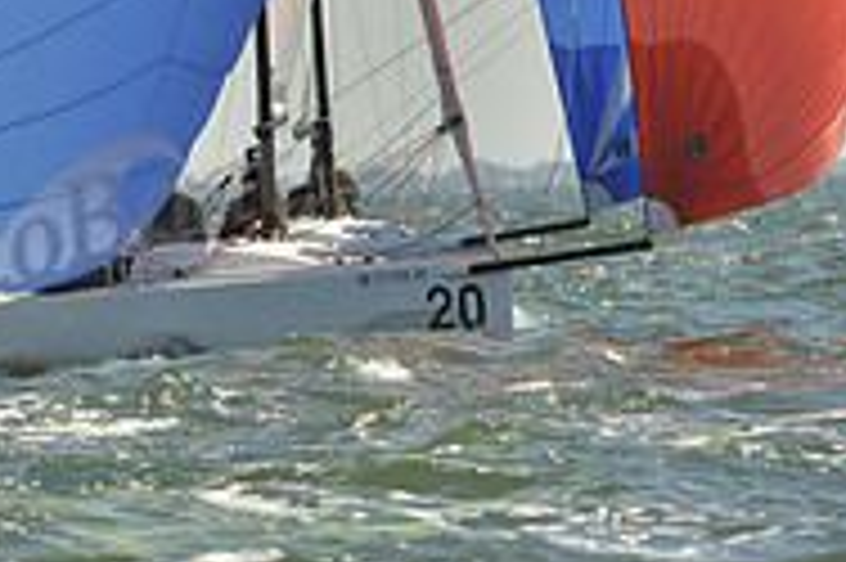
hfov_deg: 2.7
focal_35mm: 773
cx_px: -450
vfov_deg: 1.8
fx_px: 18149
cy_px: 56
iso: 280
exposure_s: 1/1250
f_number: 7.1
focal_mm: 250
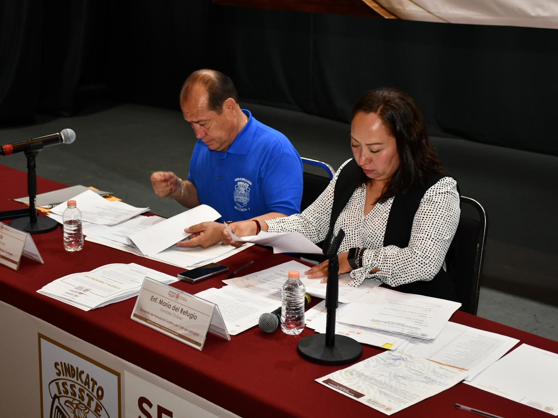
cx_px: 270
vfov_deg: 25.7
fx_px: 919
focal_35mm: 57
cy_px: 211
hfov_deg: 33.8
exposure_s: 1/60
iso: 720
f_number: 4.2
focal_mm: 35
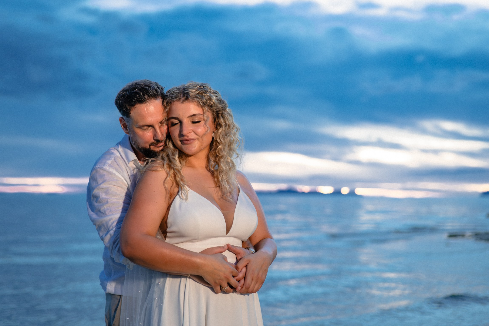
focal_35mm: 53
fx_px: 722
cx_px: 244
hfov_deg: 37.4
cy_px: 163
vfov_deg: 25.4
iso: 5000
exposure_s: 1/400
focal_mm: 50
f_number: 2
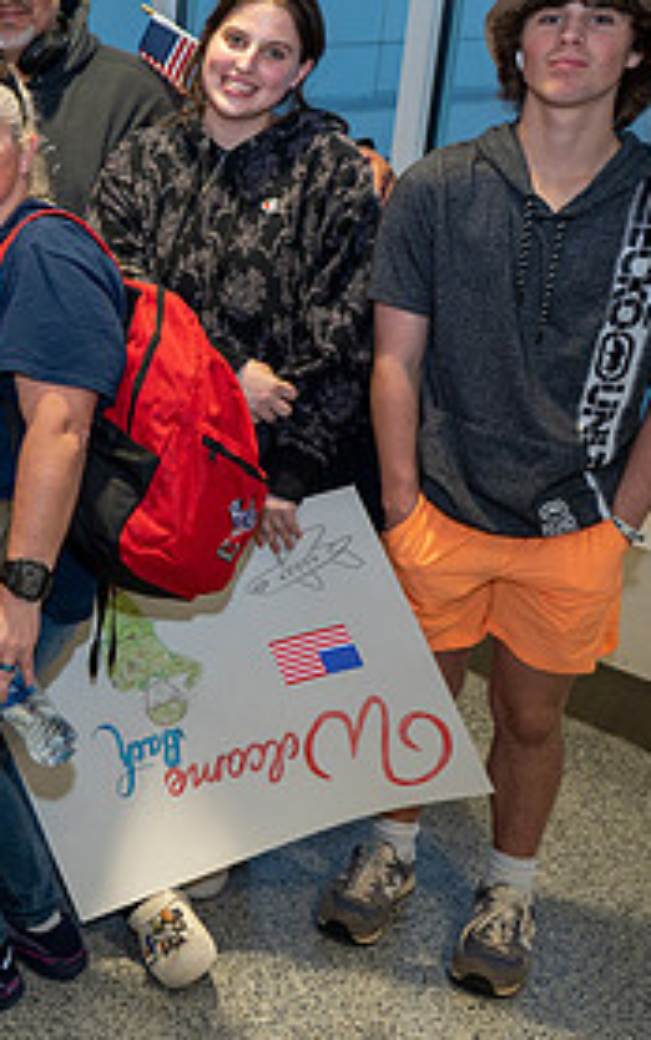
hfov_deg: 22.4
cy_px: 438
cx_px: -224
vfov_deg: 39.5
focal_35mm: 51
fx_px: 1446
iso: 1400
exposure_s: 1/60
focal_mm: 24
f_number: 4.5
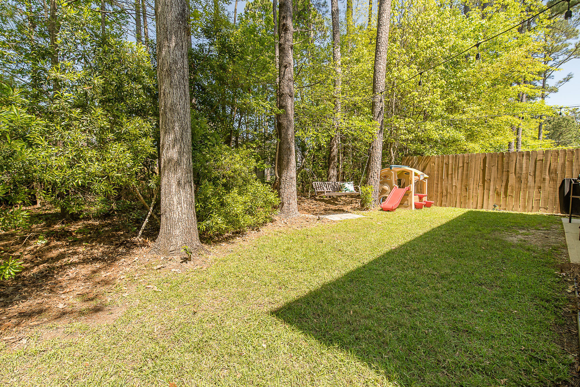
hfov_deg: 100.4
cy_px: 194
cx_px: 290
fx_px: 242
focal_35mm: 15
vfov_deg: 77.3
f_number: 4.5
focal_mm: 15
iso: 160
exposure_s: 1/400
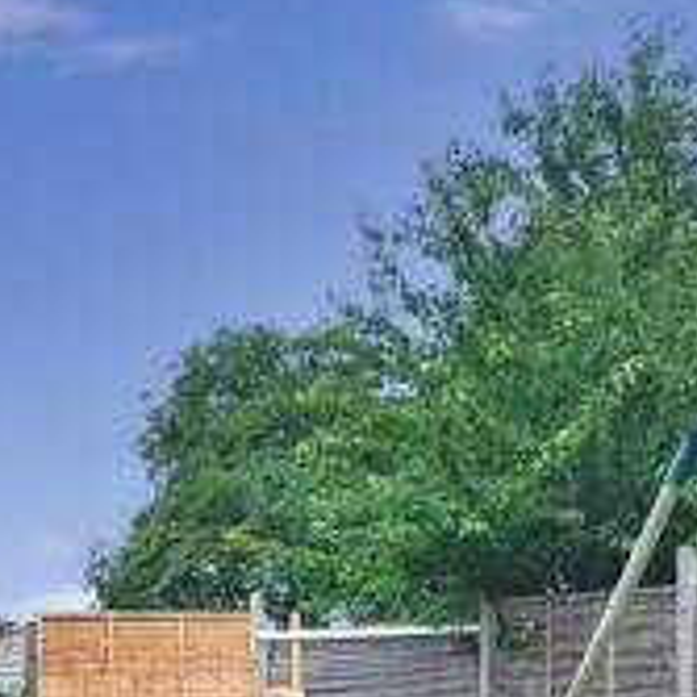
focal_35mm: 70
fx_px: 1595
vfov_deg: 23.9
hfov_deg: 23.7
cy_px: 651
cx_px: 13
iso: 200
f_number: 10
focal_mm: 14
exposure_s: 1/60
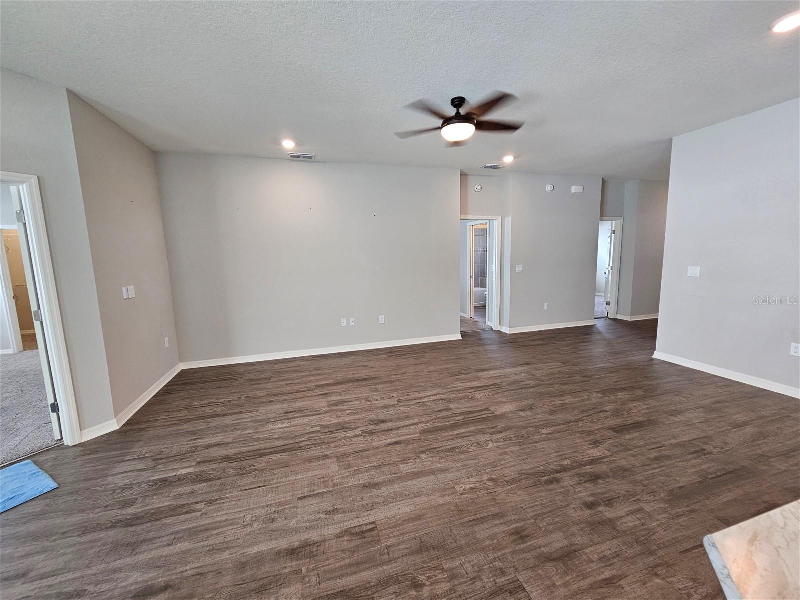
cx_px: 400
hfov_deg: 106.2
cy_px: 300
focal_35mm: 13
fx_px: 300
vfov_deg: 89.9
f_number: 2.2
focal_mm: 2.2
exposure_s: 1/60
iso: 160
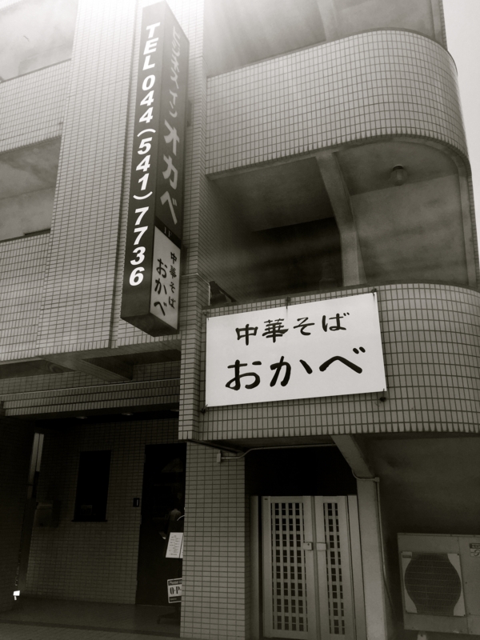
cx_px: 240
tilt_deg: +20.5
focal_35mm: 29
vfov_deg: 61.7
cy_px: 320
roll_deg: +0.0
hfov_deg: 48.2
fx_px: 536
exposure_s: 1/1041
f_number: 2.2
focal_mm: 4.15
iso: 32
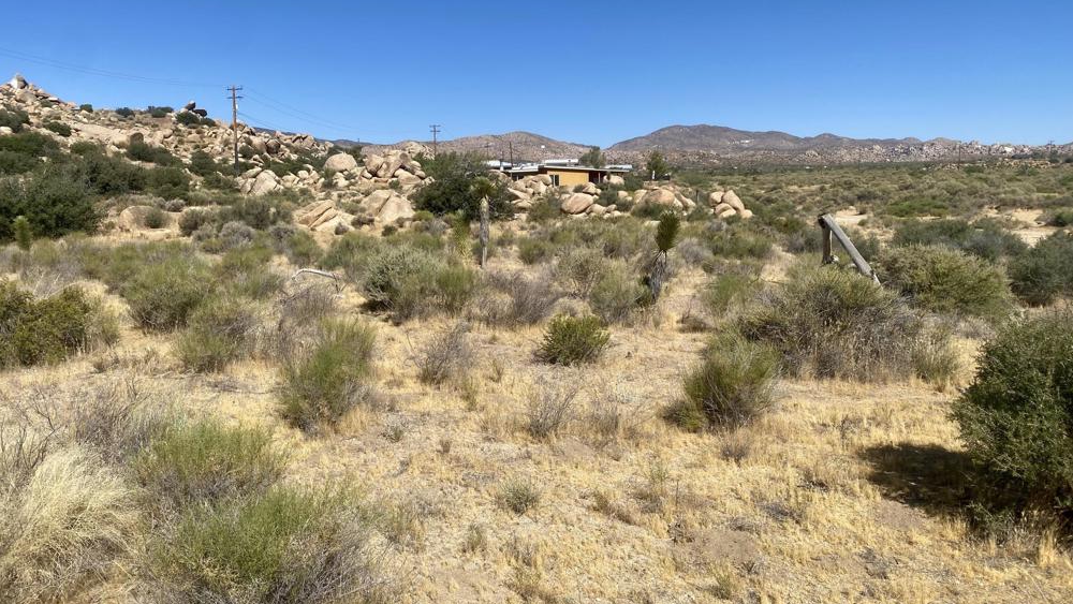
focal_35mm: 29
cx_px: 531
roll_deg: +0.0
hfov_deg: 66.1
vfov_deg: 40.2
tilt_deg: -12.2
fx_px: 825
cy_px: 316
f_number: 1.8
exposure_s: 1/4808
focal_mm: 4.25
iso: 32
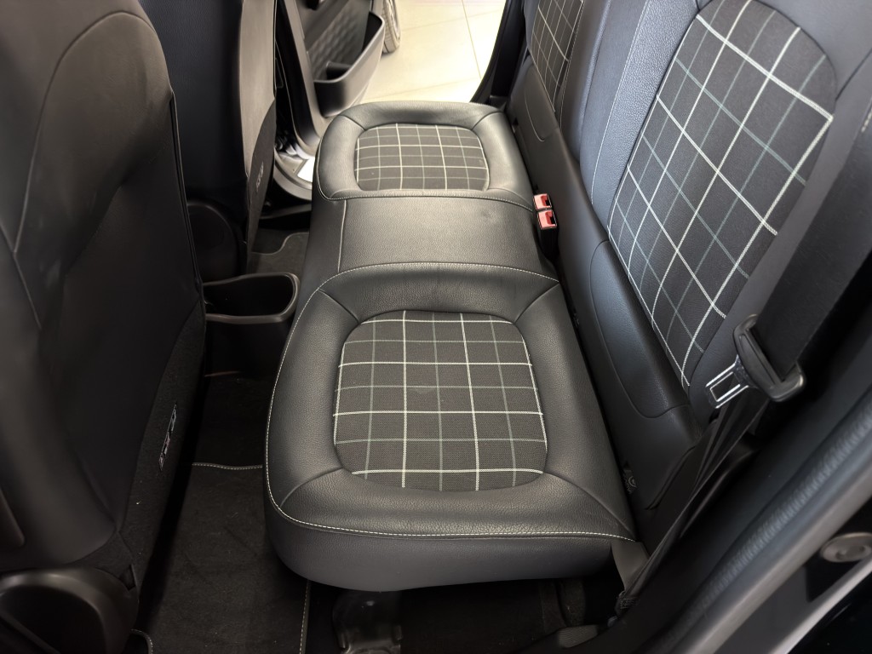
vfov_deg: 56.8
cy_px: 327
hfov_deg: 71.6
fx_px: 605
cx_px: 436
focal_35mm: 24
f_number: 1.78
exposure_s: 1/20
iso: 640
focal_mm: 6.76
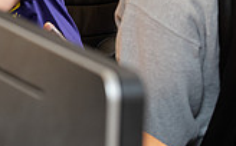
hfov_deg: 8.2
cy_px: -39
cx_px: -35
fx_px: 1625
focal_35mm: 253
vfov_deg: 5.1
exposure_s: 1/200
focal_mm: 70
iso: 2000
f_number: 7.1
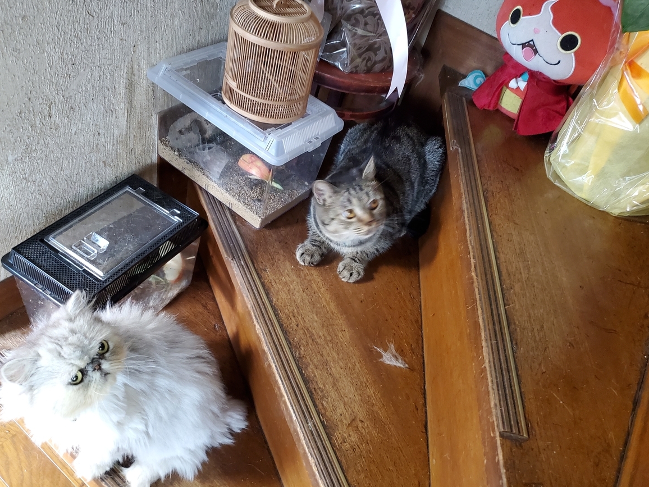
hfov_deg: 65.3
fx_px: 506
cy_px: 239
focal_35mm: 27
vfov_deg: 51.4
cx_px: 318
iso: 500
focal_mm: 4.3
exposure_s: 1/20
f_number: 1.5
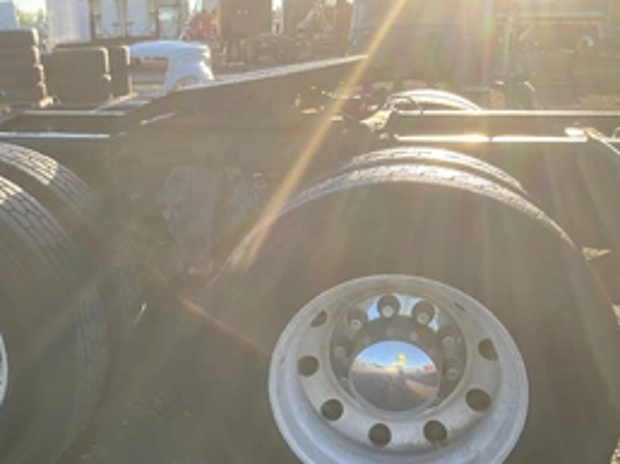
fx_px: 805
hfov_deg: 41.3
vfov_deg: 31.6
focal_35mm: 45
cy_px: 349
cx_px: 185
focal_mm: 3
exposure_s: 1/353
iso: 25
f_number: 1.8
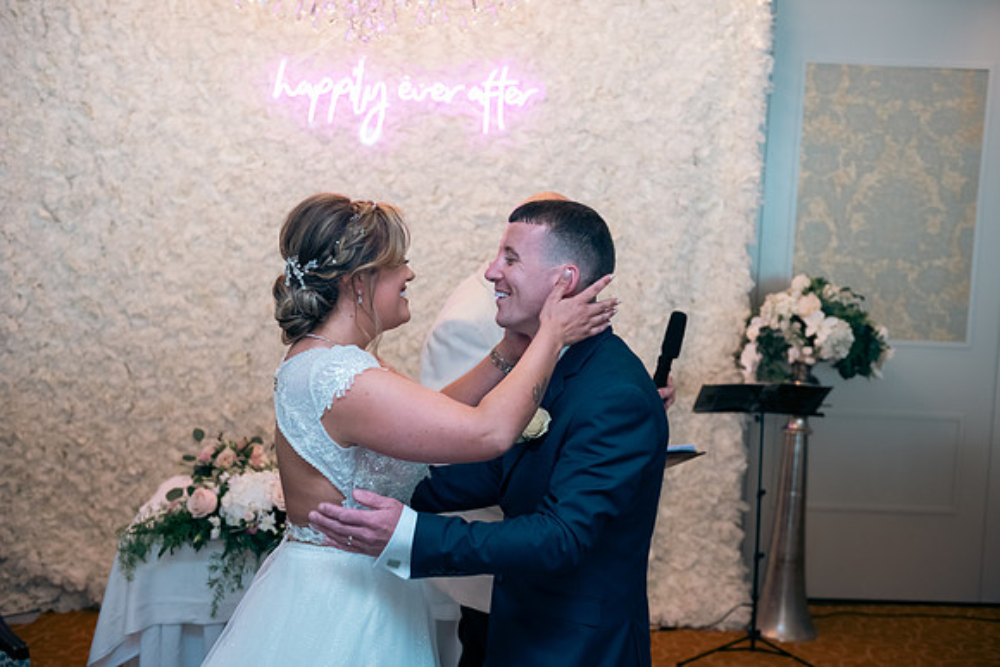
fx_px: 1222
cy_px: 334
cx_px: 500
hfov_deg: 44.5
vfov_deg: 30.5
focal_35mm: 44
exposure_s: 1/160
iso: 640
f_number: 3.5
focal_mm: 44
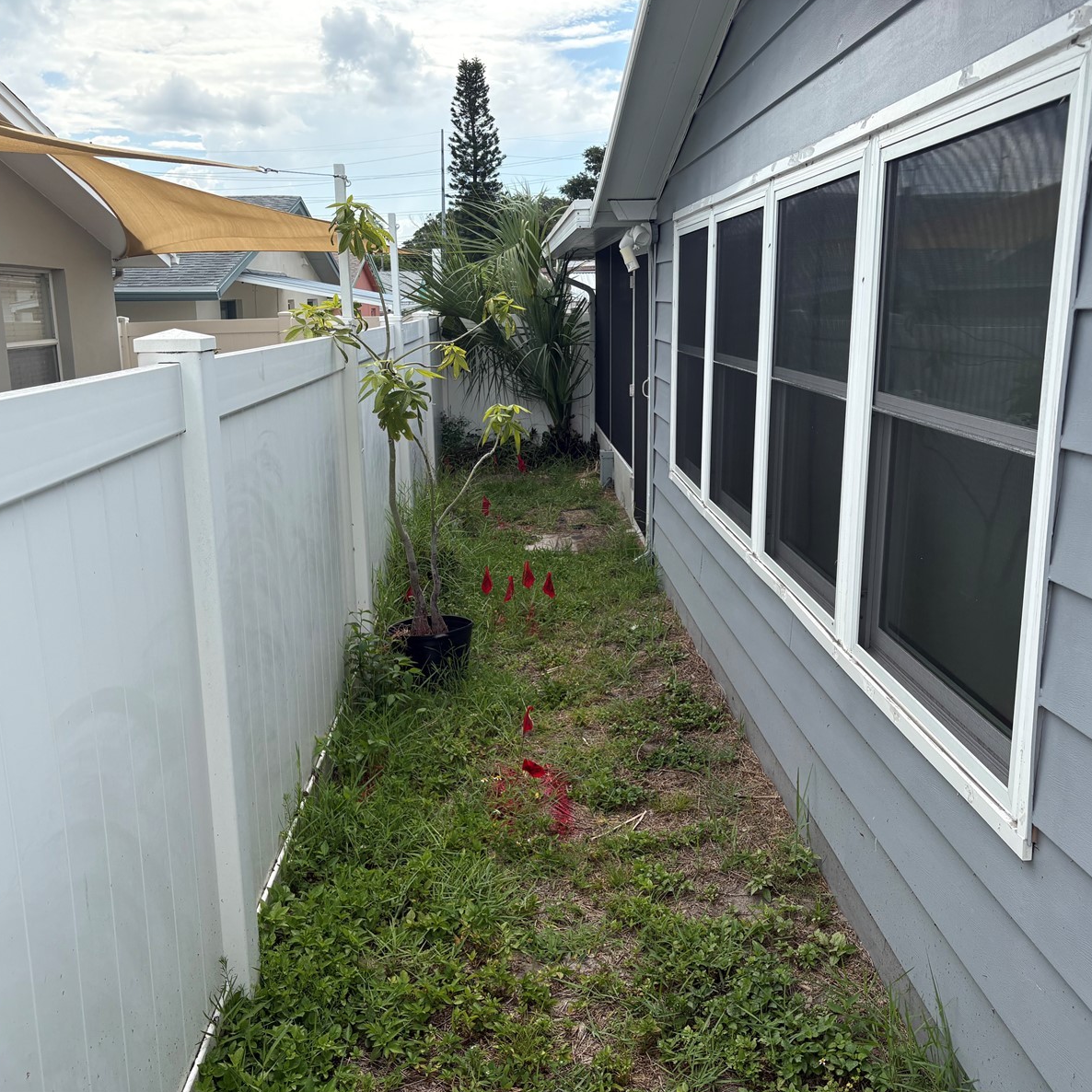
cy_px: 544
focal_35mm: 31
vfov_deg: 52.5
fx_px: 1106
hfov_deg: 52.5
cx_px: 546
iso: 64
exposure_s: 1/2364
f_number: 1.6
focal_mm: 5.96
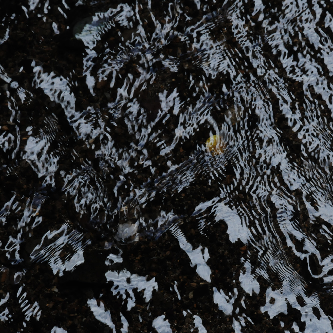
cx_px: 200
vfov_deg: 8.1
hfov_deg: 8.1
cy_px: 167
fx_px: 2351
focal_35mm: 216
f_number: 9
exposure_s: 1/125
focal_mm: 112
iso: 800
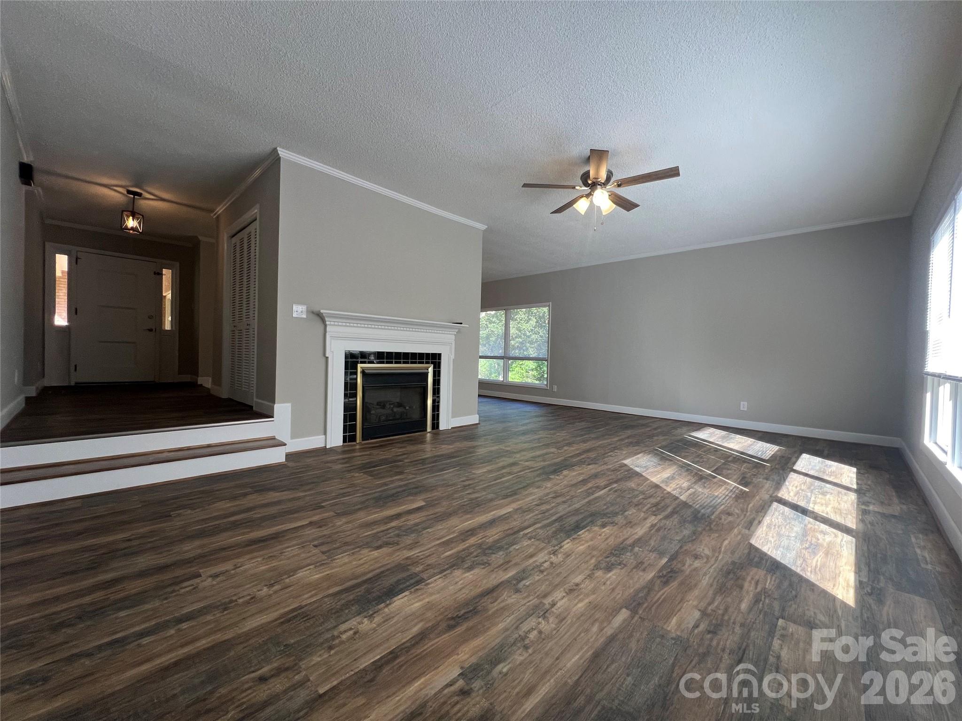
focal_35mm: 13
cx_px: 481
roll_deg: -0.2
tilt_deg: -1.6
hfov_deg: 106.2
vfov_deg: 89.9
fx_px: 361
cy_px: 360
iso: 80
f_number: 1.8
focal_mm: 1.57
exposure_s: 1/120
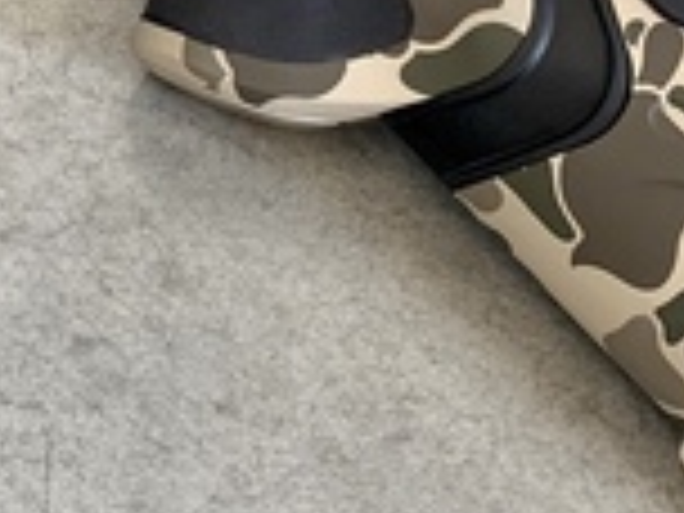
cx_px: -279
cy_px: -171
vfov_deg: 10.6
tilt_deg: -62.5
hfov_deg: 13.7
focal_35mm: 137
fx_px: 2707
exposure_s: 1/60
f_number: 1.8
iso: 64
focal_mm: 4.25
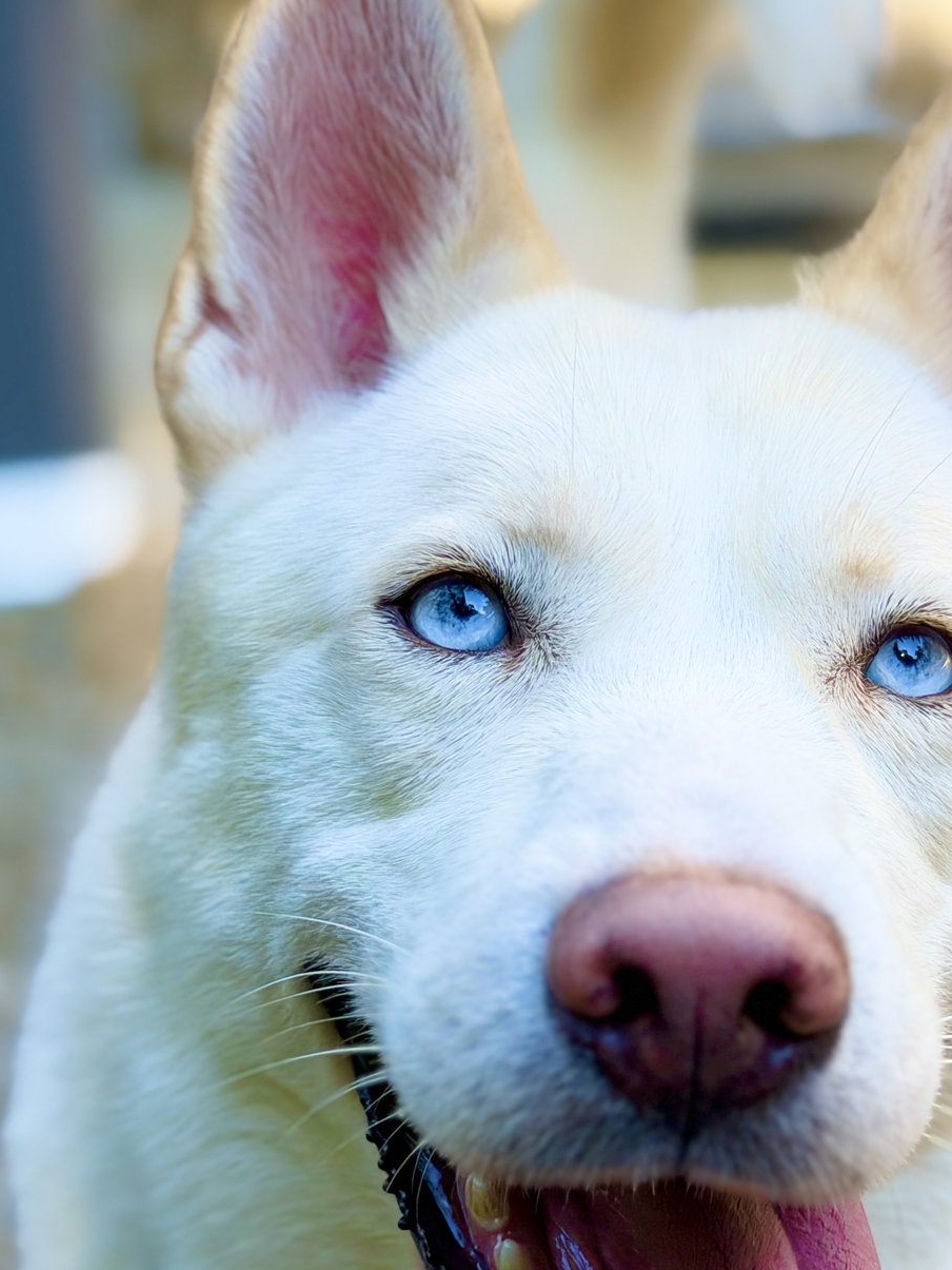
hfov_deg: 17.3
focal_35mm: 85
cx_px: 665
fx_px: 3116
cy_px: 834
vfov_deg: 22.9
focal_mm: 6.76
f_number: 1.78
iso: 64
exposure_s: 1/487
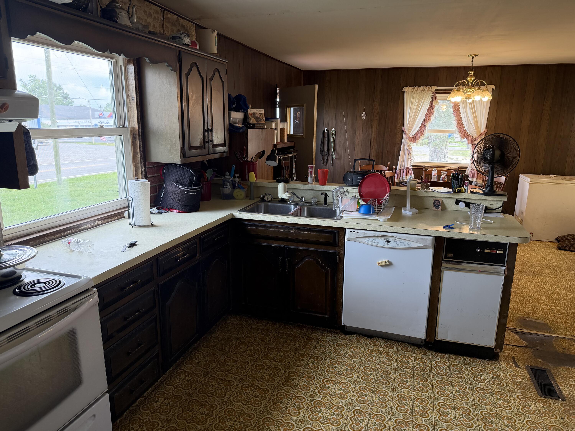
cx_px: 288
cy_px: 216
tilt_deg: -12.4
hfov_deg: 71.6
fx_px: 399
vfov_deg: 56.8
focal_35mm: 24
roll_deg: -0.1
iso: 200
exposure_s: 1/121
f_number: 1.78
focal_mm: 6.76
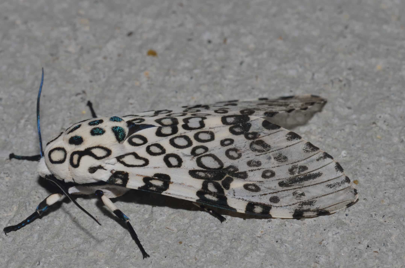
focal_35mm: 188
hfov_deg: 11.0
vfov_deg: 7.3
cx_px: 174
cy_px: 159
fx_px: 2106
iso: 200
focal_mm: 105
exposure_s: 1/200
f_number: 22
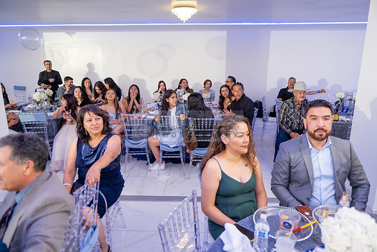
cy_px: 126
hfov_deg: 73.7
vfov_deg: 53.2
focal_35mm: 24
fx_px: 251
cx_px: 188
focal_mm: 24
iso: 800
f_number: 3.2
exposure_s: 1/125
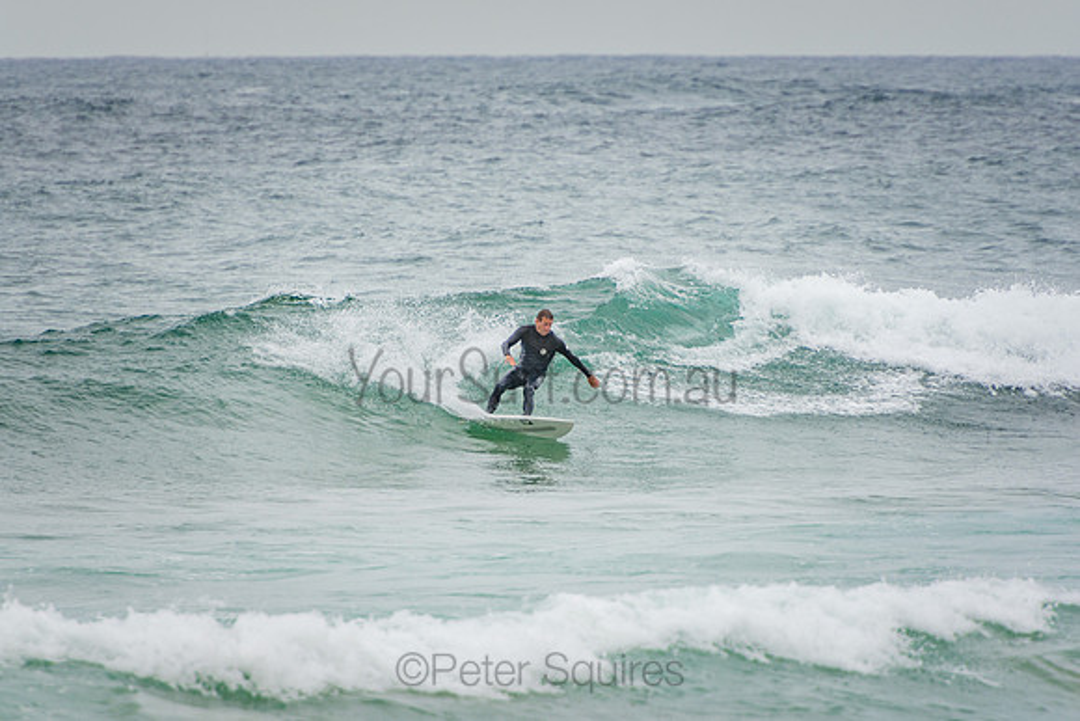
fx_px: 17710
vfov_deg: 2.3
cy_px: 360
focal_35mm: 590
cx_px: 540
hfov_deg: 3.5
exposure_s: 1/1600
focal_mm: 390
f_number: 5.6
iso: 320
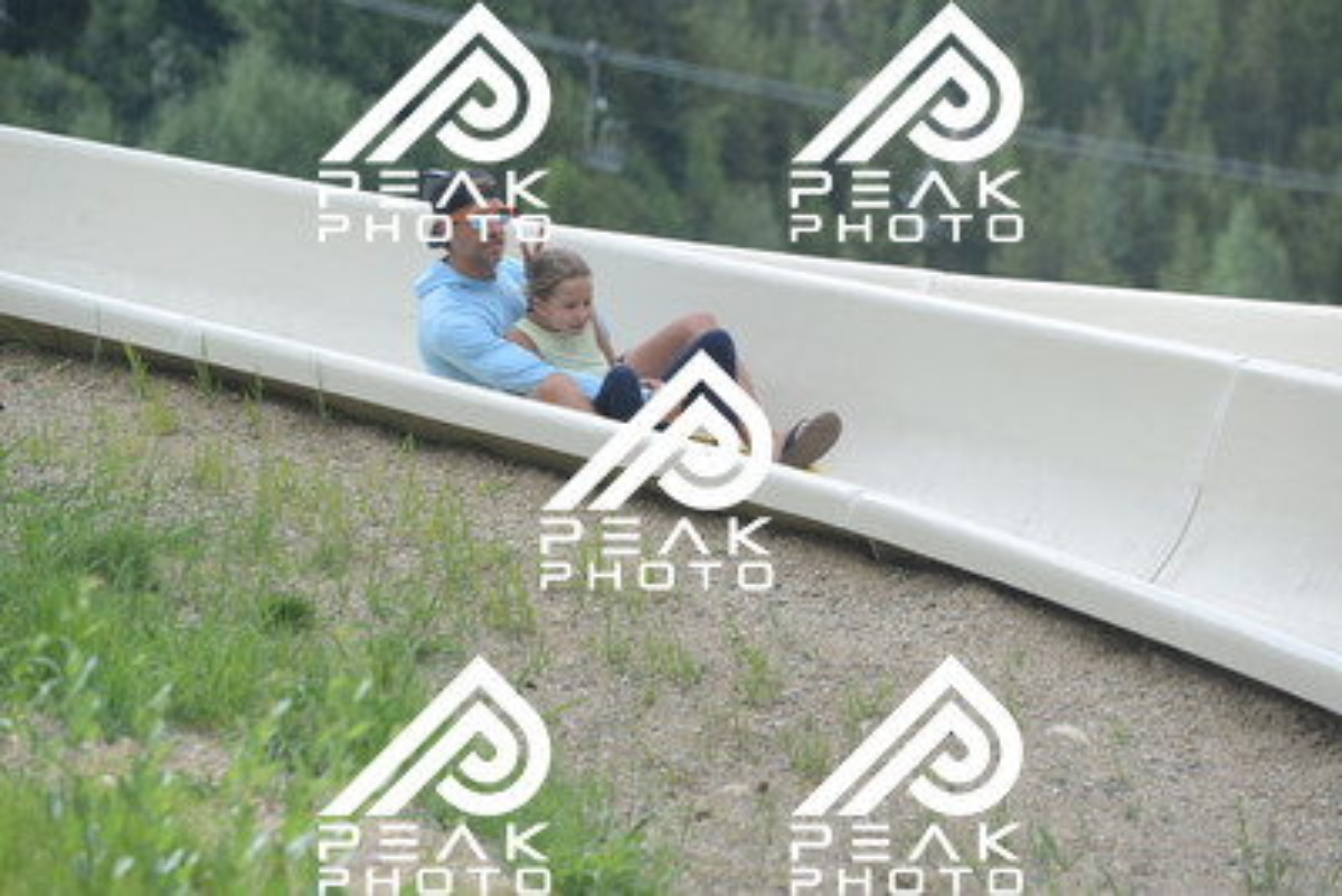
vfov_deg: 7.0
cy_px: 448
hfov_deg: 10.5
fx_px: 7271
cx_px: 671
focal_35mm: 195
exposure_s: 1/640
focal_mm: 195
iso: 500
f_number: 6.3
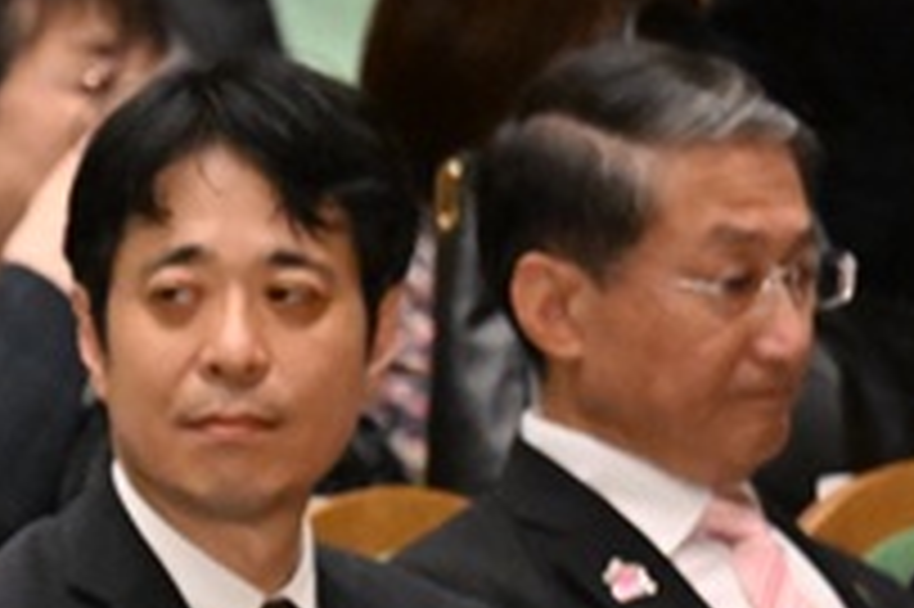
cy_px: 446
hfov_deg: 2.1
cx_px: -1090
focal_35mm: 984
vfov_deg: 1.4
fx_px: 24962
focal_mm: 200
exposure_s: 1/200
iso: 6400
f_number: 3.5
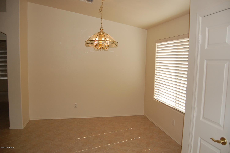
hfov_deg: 67.4
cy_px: 76
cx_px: 115
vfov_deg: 47.8
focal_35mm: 27
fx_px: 172
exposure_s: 1/500
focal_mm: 18
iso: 400
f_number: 3.5
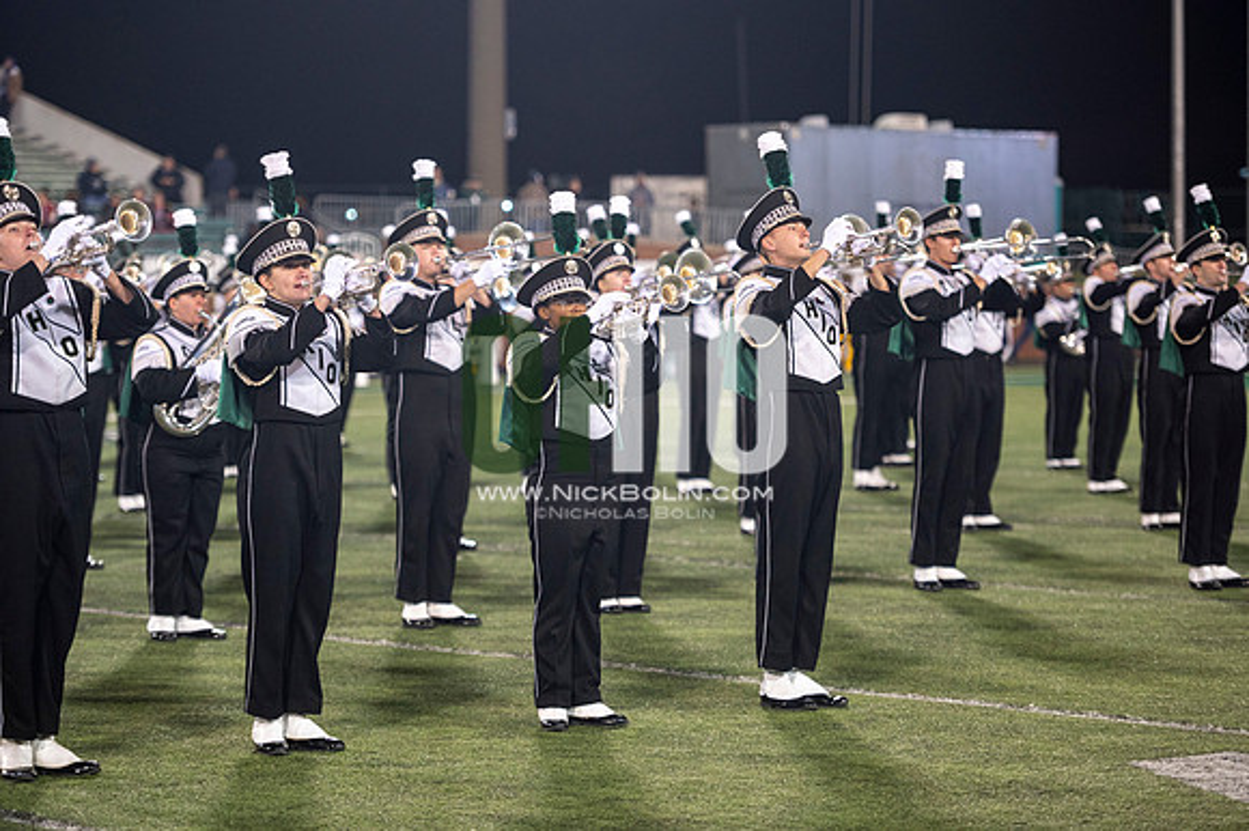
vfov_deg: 11.2
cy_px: 416
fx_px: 4230
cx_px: 624
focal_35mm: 122
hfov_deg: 16.8
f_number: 2.8
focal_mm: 122
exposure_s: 1/500
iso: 1000
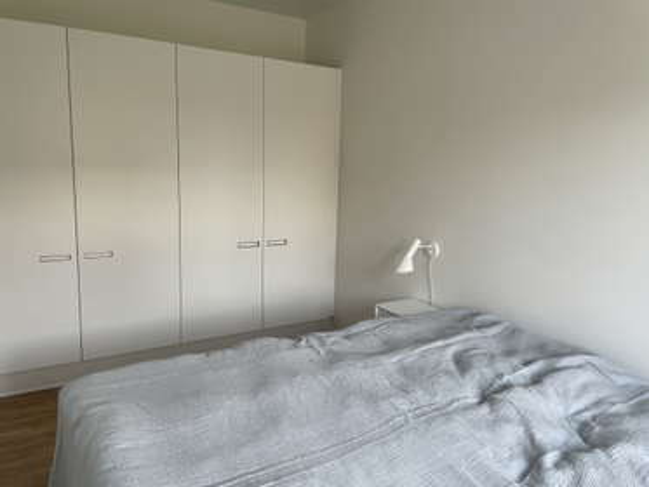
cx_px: 324
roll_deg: -1.2
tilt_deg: -7.5
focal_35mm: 26
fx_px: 488
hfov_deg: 67.3
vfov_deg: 53.1
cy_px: 244
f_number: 1.6
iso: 80
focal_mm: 4.2
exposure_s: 1/100
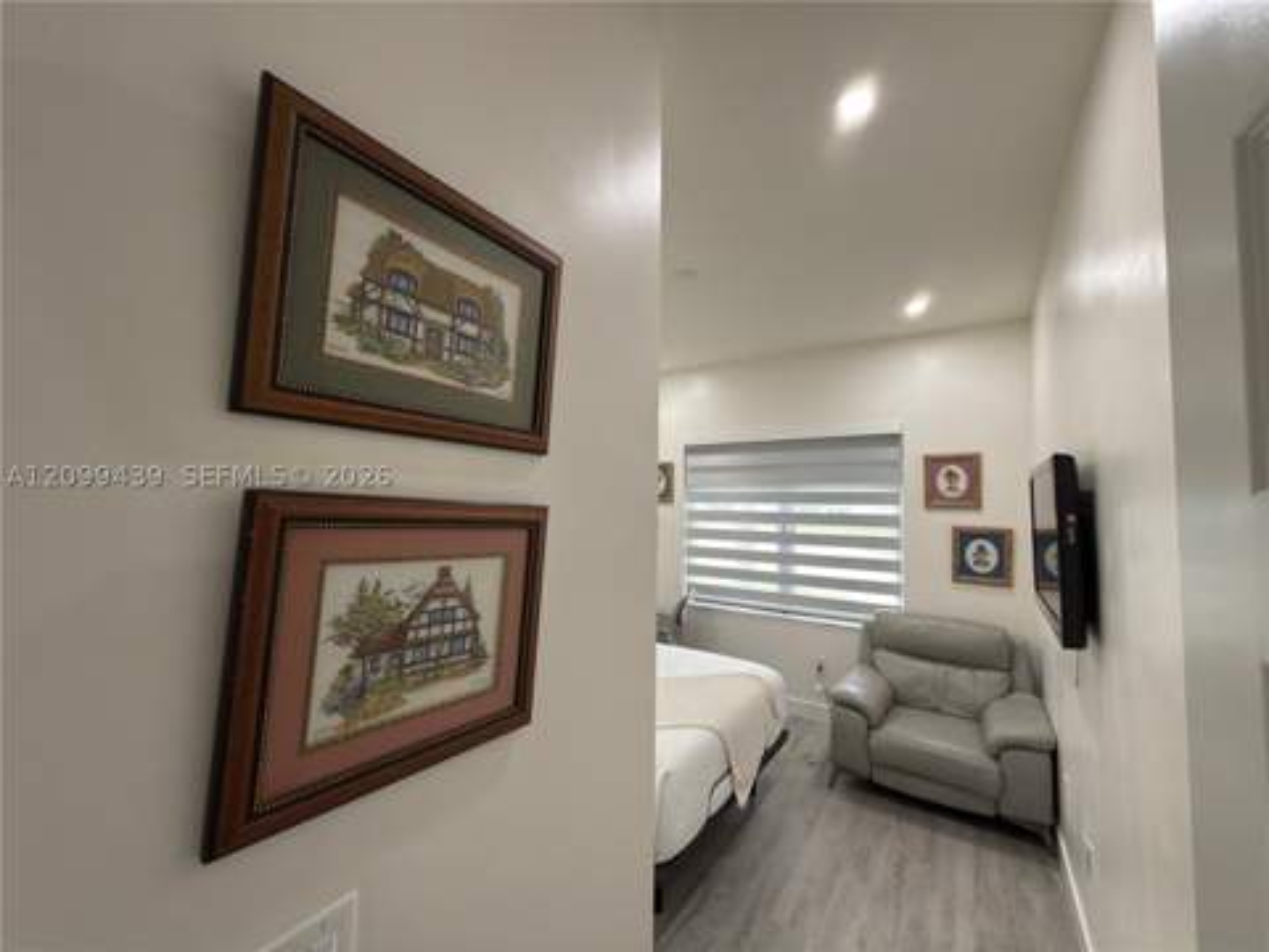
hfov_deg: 102.1
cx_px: 634
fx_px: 513
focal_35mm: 14
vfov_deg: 85.7
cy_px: 476
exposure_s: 1/30
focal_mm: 2.22
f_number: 2.2
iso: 64
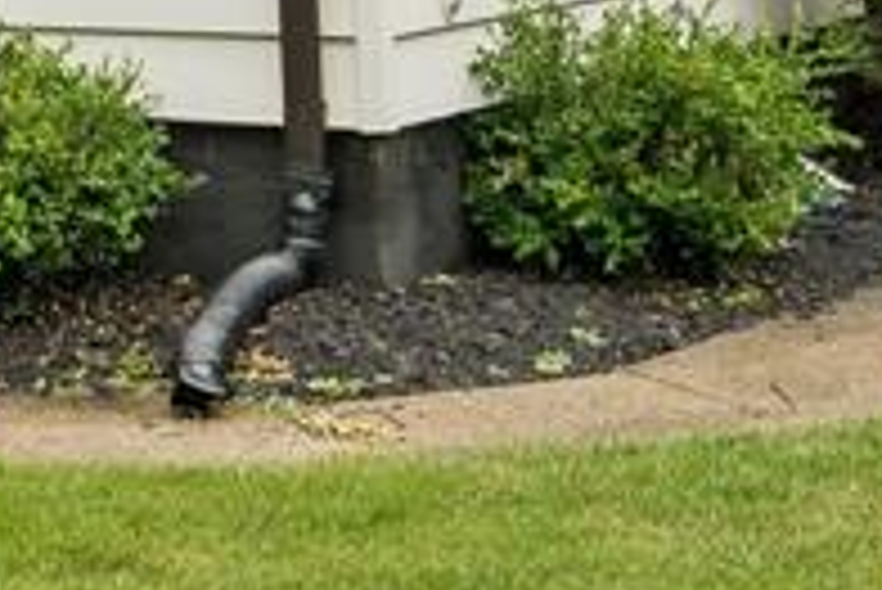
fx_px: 3580
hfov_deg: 13.3
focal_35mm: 146
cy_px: -567
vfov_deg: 8.9
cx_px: -423
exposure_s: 1/200
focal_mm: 28
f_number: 8
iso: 640
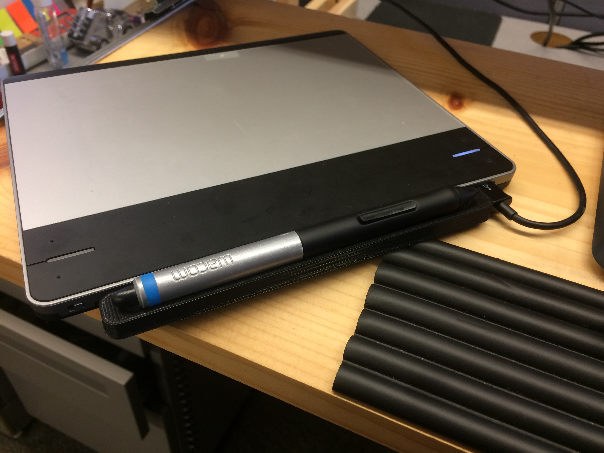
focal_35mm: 29
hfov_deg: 61.7
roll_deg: -3.0
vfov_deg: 48.2
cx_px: 302
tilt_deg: -40.2
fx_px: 506
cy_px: 226
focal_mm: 4.15
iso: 100
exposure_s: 1/30
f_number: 2.2
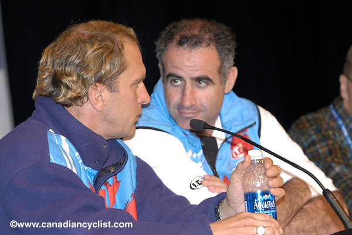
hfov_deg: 10.5
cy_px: 118
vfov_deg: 7.1
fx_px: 1908
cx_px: 176
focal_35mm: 195
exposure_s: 1/180
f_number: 2.8
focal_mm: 130
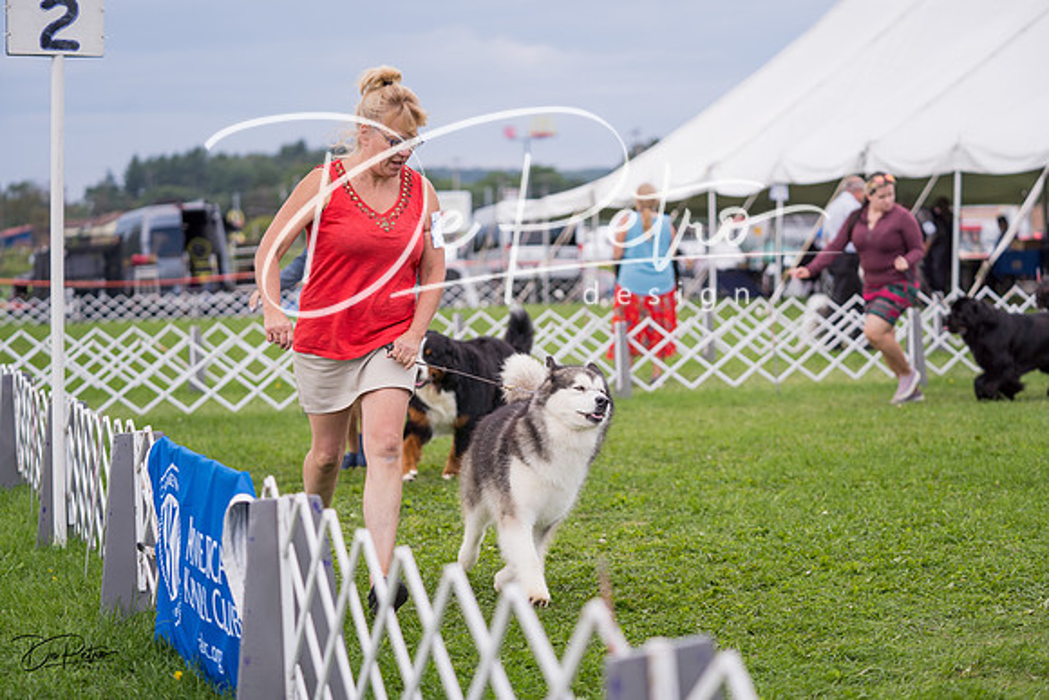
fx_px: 2361
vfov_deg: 16.9
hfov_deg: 25.1
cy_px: 350
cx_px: 524
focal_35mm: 81
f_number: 2.8
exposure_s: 1/1000
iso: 100
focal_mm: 81
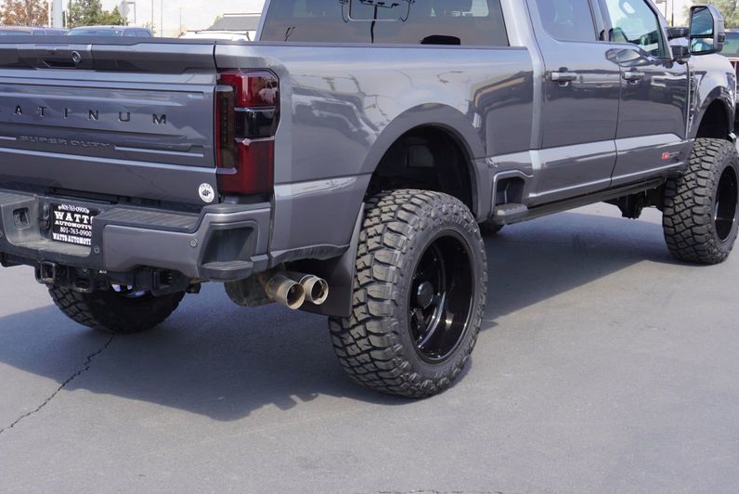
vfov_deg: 25.0
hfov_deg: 36.8
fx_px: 1109
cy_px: 186
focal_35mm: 54
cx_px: 328
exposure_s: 1/100
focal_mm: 28
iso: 100
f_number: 7.1
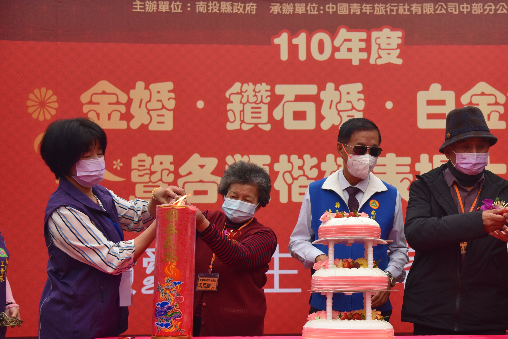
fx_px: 734
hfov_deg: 37.7
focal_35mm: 52
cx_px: 342
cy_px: 228
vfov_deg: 25.9
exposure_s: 1/1000
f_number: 4
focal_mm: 38
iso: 800
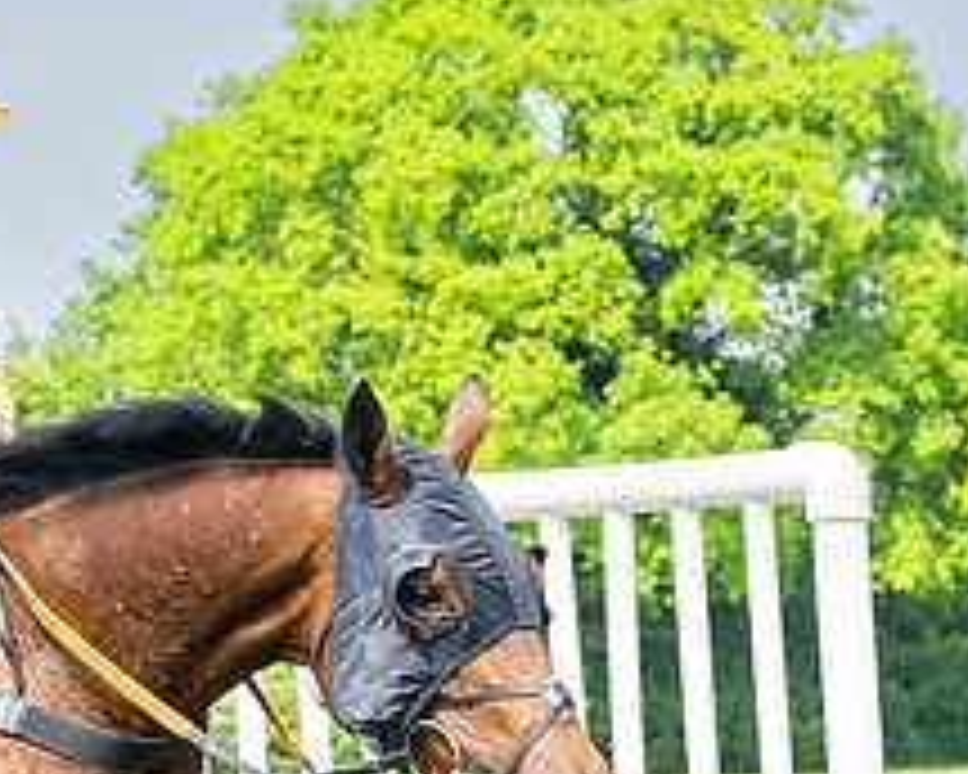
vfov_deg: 3.7
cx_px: -486
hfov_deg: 4.6
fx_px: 11861
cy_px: 954
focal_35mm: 414
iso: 400
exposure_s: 1/1000
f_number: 5
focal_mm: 70
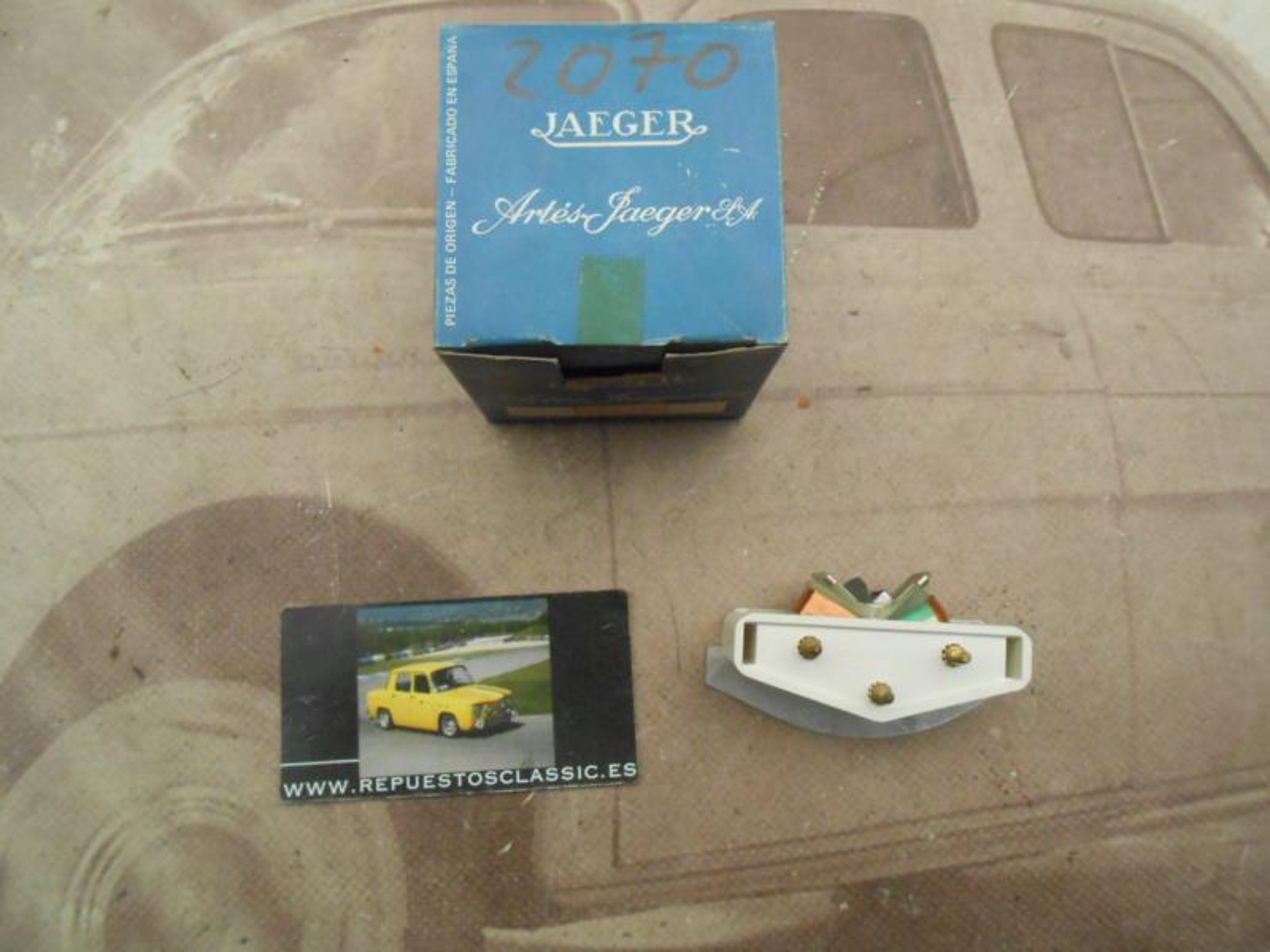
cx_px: 635
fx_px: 954
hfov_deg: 67.3
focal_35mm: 26
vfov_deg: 53.1
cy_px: 476
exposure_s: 1/125
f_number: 3.5
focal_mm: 4.6
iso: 640
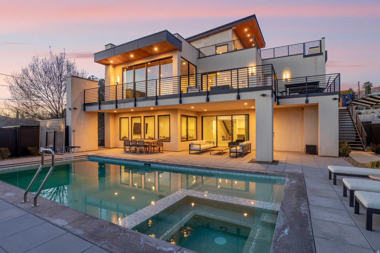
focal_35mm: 17
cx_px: 190
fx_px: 179
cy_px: 126
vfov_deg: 70.4
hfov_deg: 93.3
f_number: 9
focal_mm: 17
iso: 250
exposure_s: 1/6
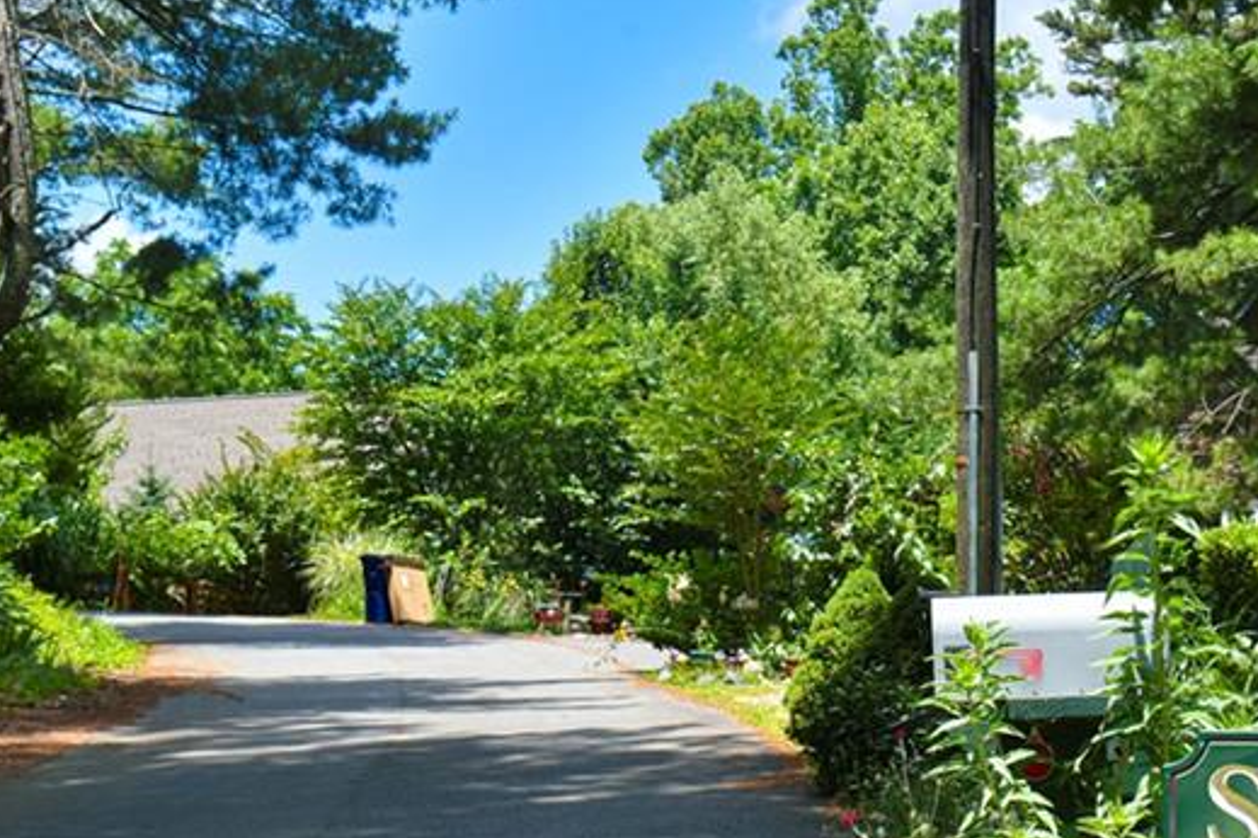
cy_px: 701
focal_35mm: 75
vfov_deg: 18.0
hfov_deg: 26.5
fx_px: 2621
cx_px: 989
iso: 800
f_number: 8
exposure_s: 1/250
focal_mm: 38
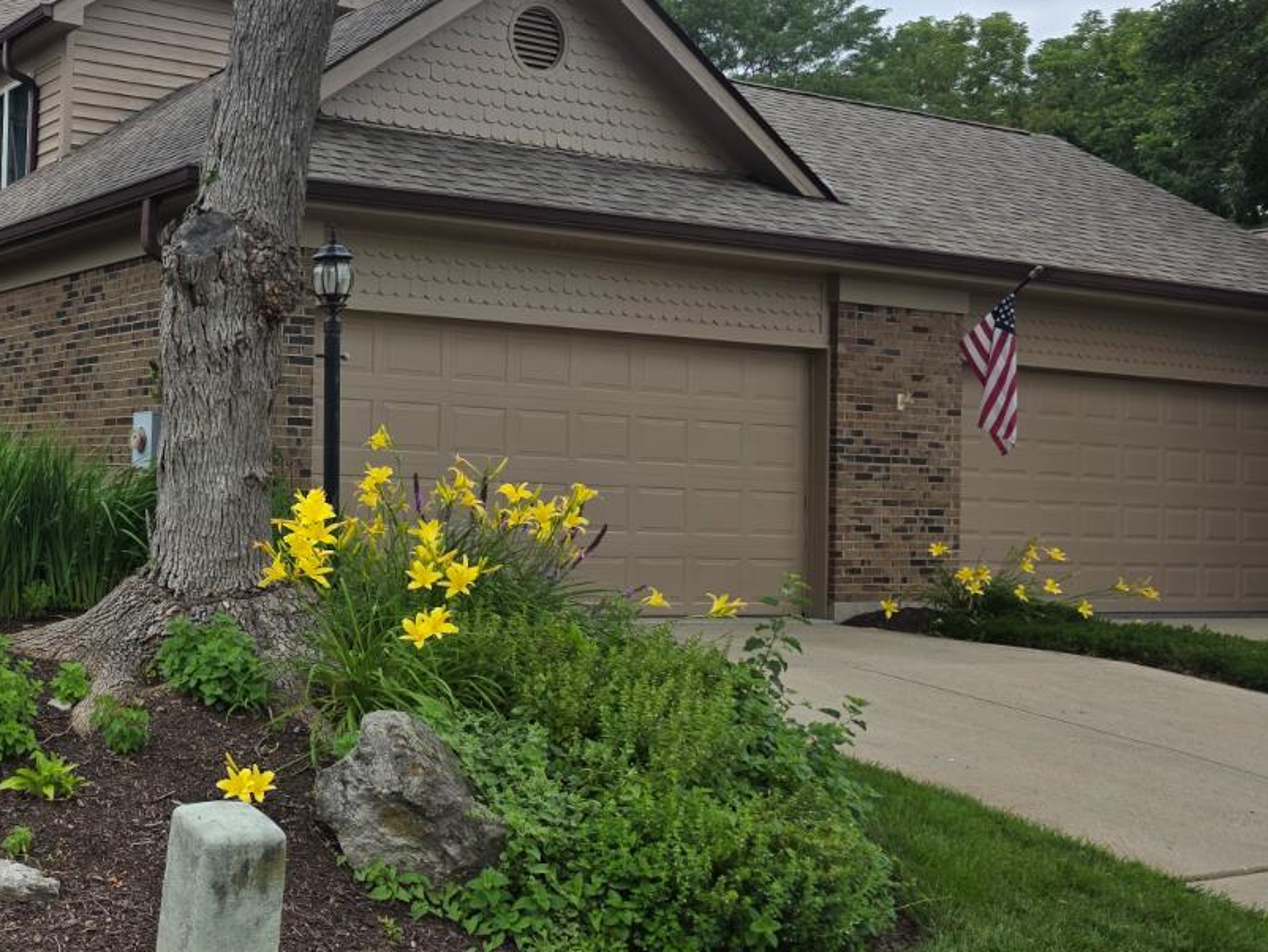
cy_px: 410
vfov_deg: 33.6
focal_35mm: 43
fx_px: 1576
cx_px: 103
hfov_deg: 40.2
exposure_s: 1/2828
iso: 80
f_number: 1.7
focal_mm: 6.3
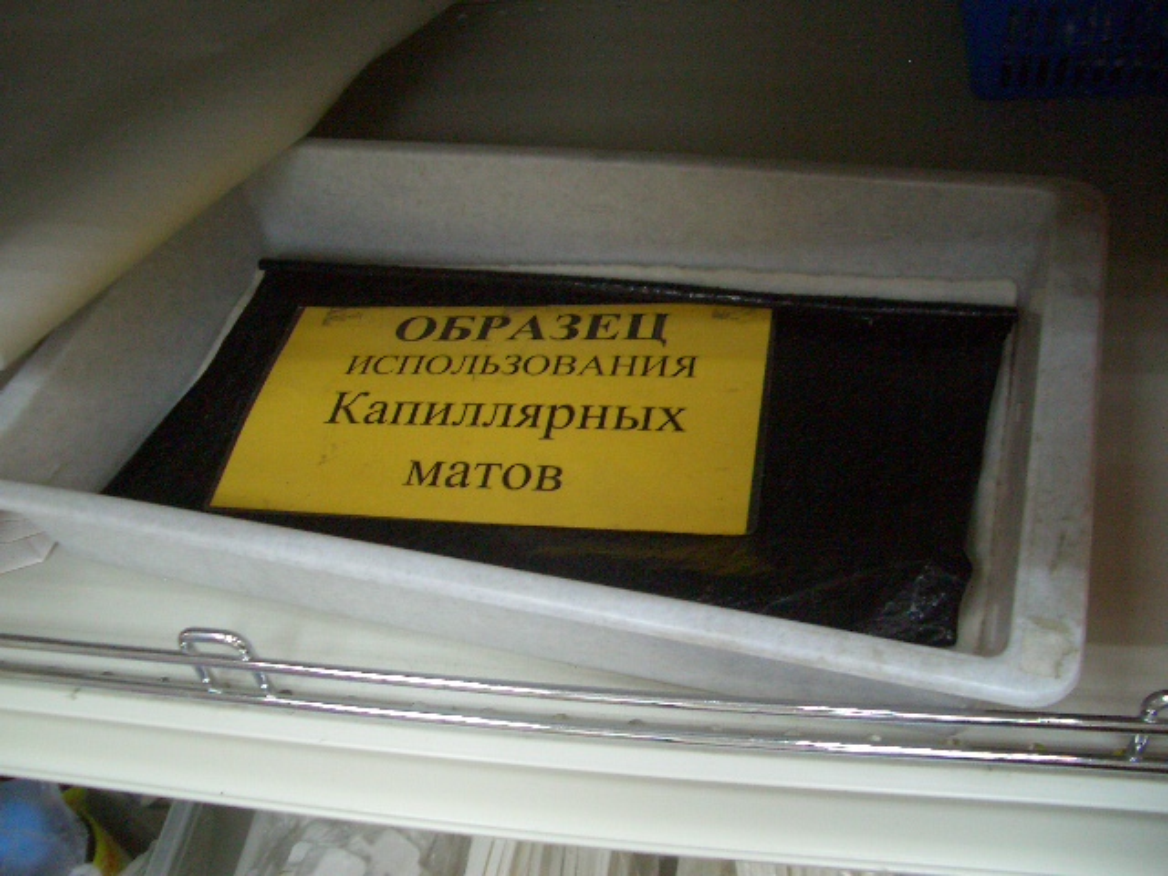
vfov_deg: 40.7
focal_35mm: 35
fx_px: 1181
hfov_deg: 52.6
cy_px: 438
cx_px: 584
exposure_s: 1/60
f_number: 2.6
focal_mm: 5.8
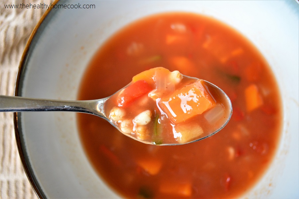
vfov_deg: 34.1
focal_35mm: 39
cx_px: 150
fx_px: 324
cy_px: 100
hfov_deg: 49.6
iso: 800
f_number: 4.2
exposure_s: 1/15
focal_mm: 26
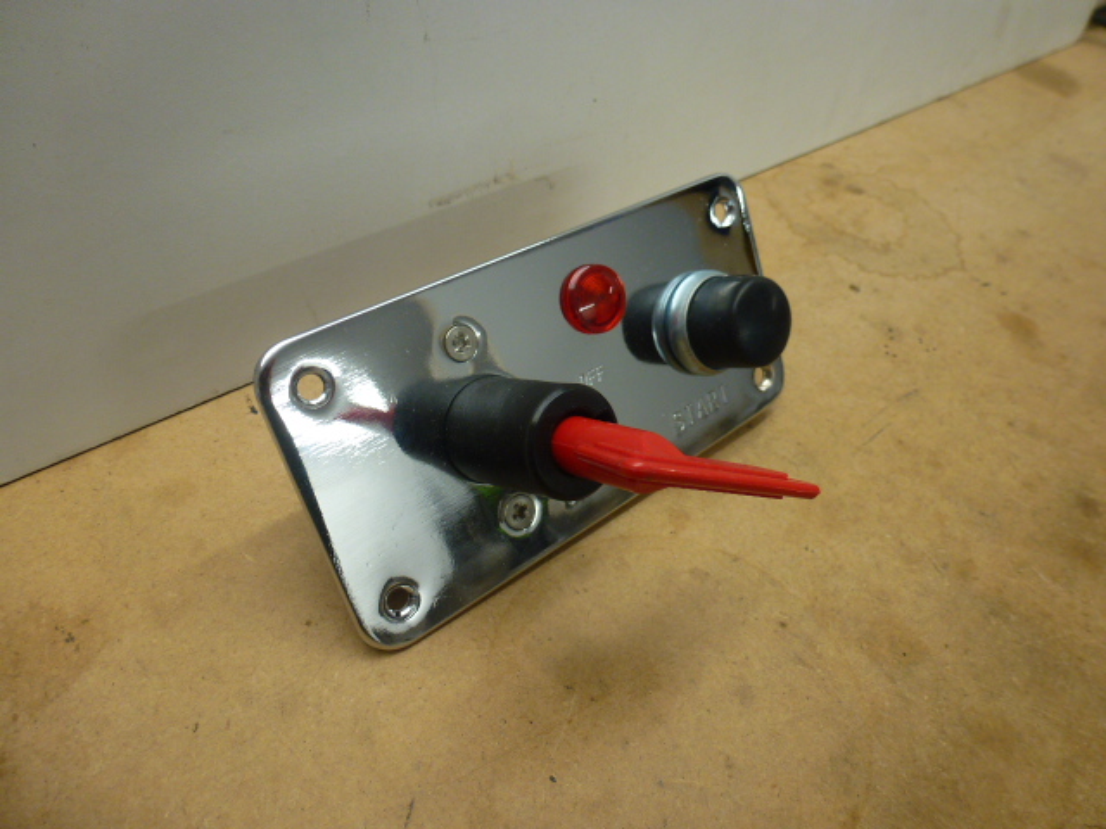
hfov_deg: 71.6
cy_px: 414
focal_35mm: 24
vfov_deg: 56.8
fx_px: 767
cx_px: 553
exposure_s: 1/60
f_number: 3.3
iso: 125
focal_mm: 4.3
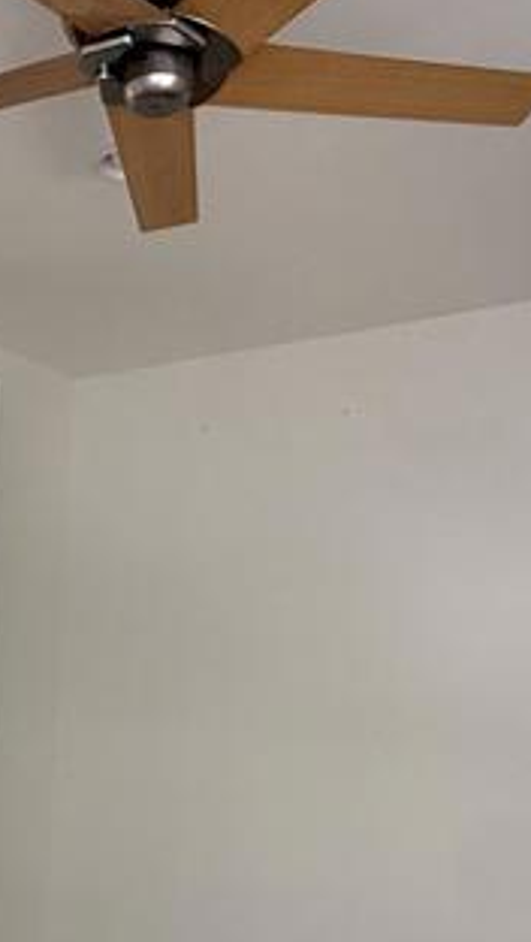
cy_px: 803
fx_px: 1249
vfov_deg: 39.1
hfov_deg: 22.5
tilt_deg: -3.3
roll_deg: -3.2
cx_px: -69
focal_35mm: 50
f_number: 2.2
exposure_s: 1/99
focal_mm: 2.22
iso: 250
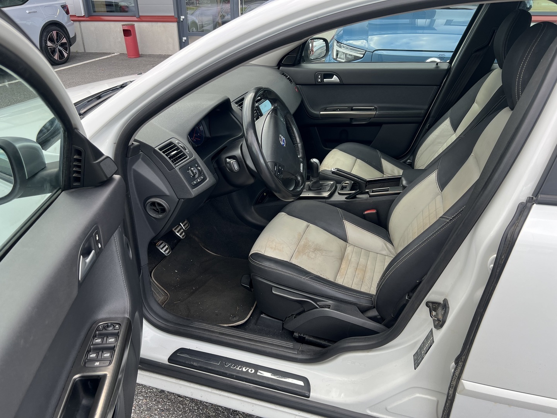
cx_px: 278
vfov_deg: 53.1
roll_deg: +0.4
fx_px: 418
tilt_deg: -25.5
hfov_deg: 67.3
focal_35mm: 26
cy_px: 209
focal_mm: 5.7
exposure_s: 1/243
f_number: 1.5
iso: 40
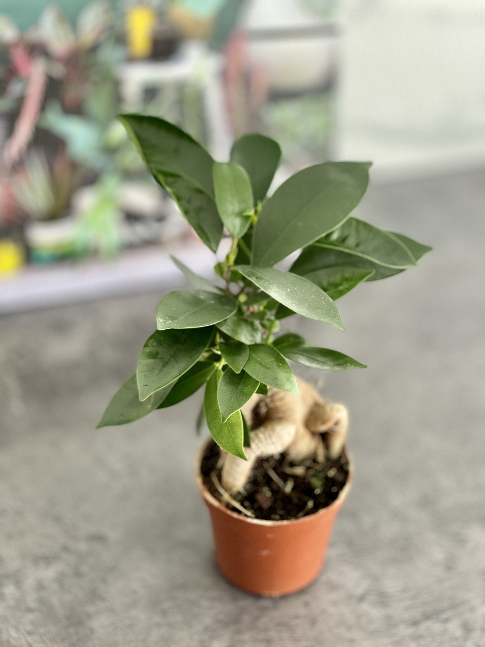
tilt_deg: -38.2
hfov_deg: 22.9
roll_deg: -3.9
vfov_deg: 30.3
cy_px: 324
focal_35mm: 64
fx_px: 1196
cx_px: 242
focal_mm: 7.5
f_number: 2.2
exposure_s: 1/121
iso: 200
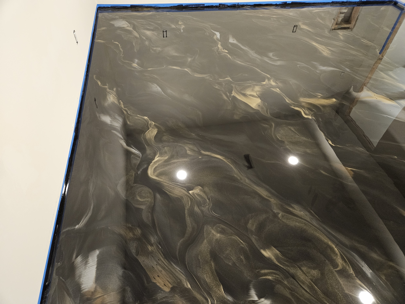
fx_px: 269
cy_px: 152
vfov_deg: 58.9
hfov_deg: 73.9
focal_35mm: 23
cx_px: 202
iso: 800
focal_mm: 5.4
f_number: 1.8
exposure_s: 1/60
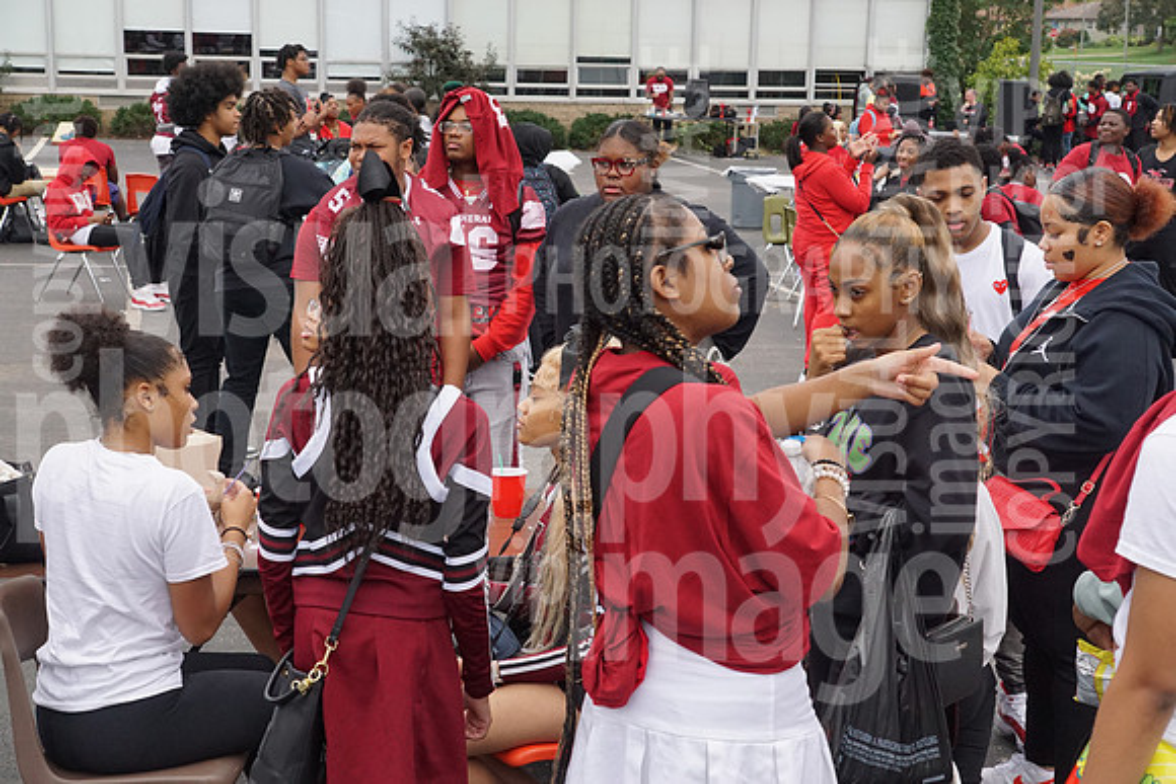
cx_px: 588
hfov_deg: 33.4
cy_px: 392
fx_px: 1960
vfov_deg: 22.6
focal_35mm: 60
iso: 1000
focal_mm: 40
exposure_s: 1/400
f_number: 8
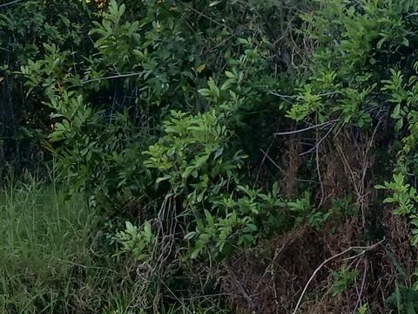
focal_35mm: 90
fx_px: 1087
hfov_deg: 21.0
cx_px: 419
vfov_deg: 16.3
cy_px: 78
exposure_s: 1/120
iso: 40
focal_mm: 4
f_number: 1.8
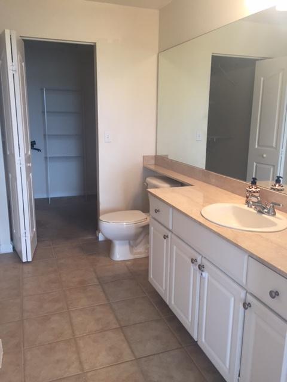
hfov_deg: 48.2
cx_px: 144
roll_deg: +0.2
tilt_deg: -13.1
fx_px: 321
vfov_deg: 61.7
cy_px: 191
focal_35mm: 29
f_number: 2.2
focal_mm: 4.15
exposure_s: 1/30
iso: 50
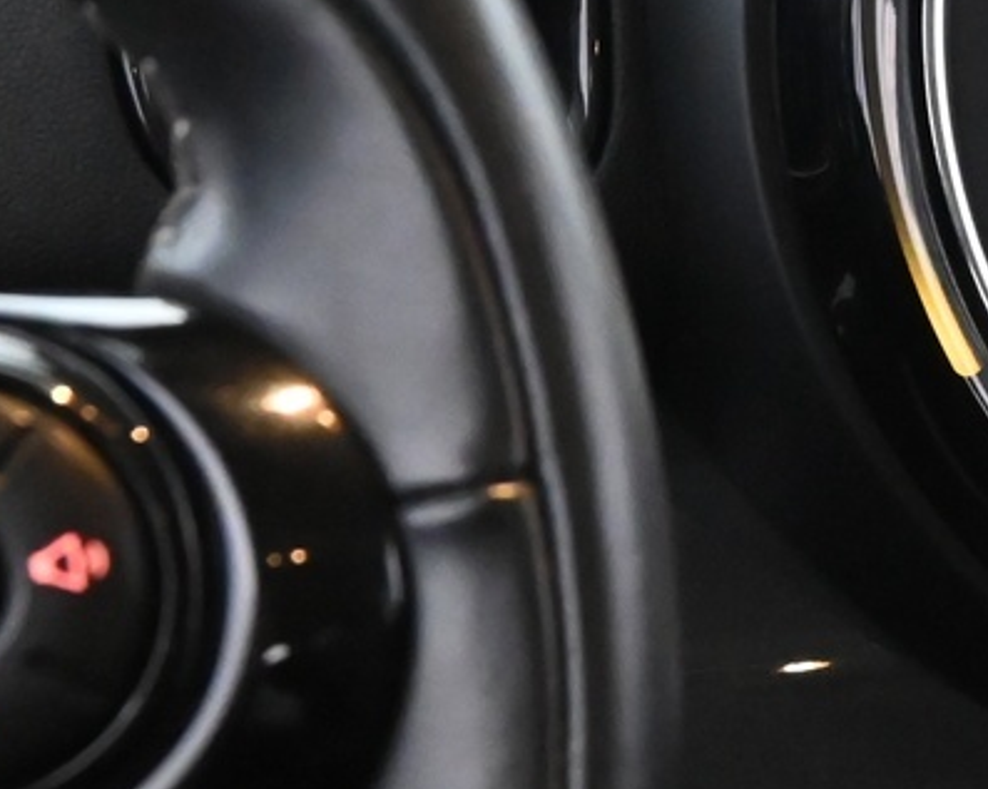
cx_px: 1506
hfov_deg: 18.4
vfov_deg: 16.5
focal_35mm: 92
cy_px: 694
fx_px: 2688
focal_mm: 16
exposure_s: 1/25
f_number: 5
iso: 6400
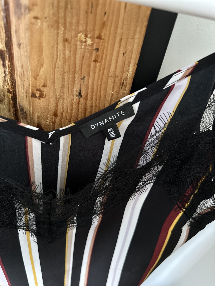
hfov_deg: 56.8
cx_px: 108
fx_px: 199
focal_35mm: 24
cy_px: 143
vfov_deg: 71.6
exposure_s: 1/39
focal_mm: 6.86
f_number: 1.78
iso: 1000
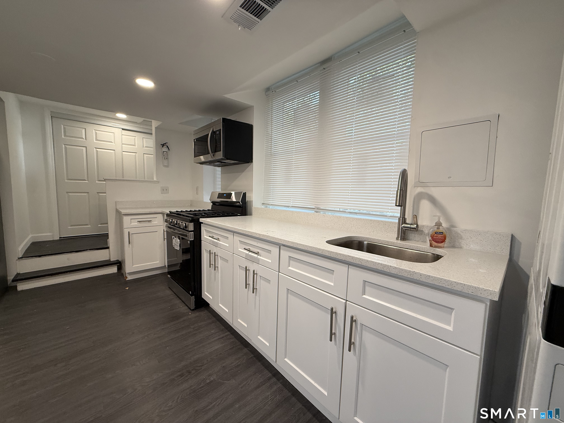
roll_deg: -1.6
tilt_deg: -4.9
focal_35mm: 14
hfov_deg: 102.1
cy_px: 212
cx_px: 282
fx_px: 228
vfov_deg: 85.7
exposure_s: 1/120
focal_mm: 2.22
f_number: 2.2
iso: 200
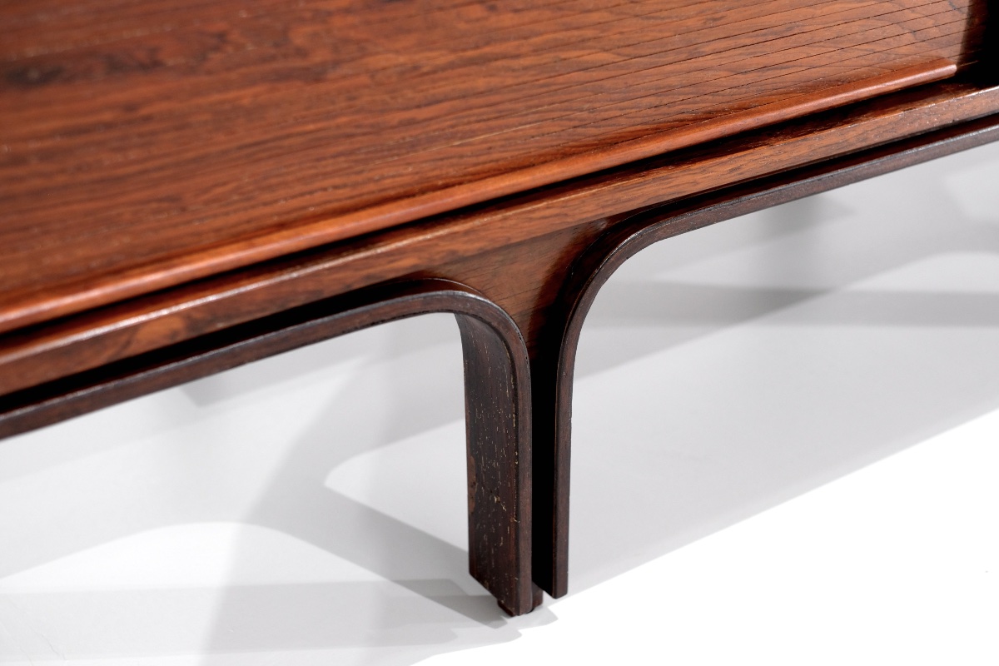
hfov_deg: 37.5
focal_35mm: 53
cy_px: 333
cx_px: 500
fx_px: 1471
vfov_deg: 25.5
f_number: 2.8
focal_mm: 35
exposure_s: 1/160
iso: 800
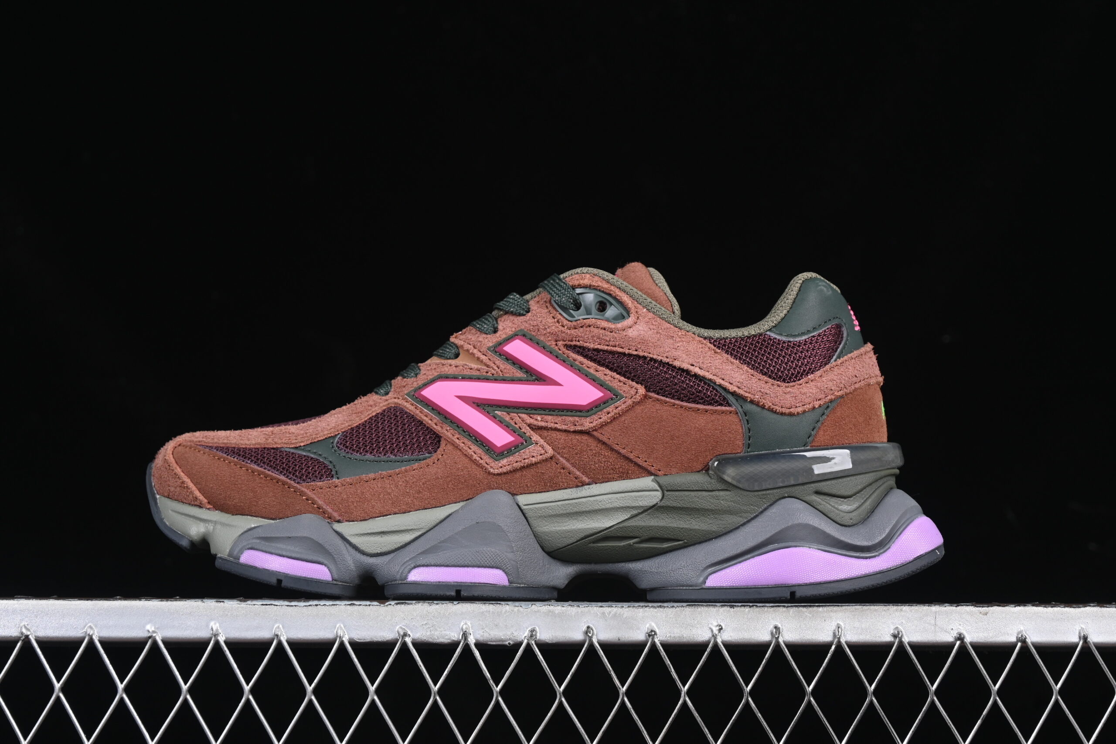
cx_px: 558
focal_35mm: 75
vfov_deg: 18.2
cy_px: 372
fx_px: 2325
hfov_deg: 27.0
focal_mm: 50
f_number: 7.1
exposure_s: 1/60
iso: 160
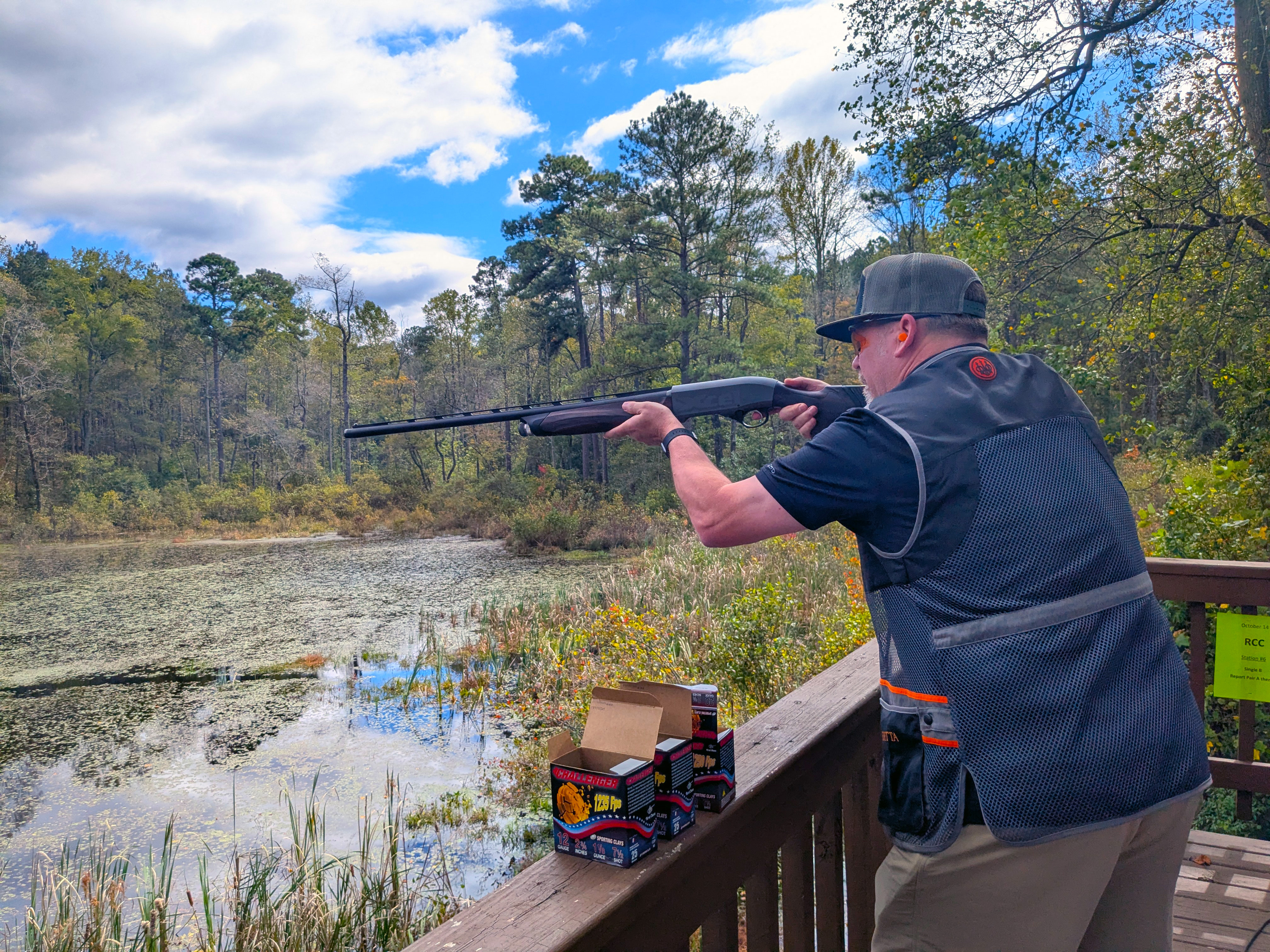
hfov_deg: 65.3
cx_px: 635
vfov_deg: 51.4
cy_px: 476
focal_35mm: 27
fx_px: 991
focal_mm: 4.38
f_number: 1.73
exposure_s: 1/2128
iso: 43
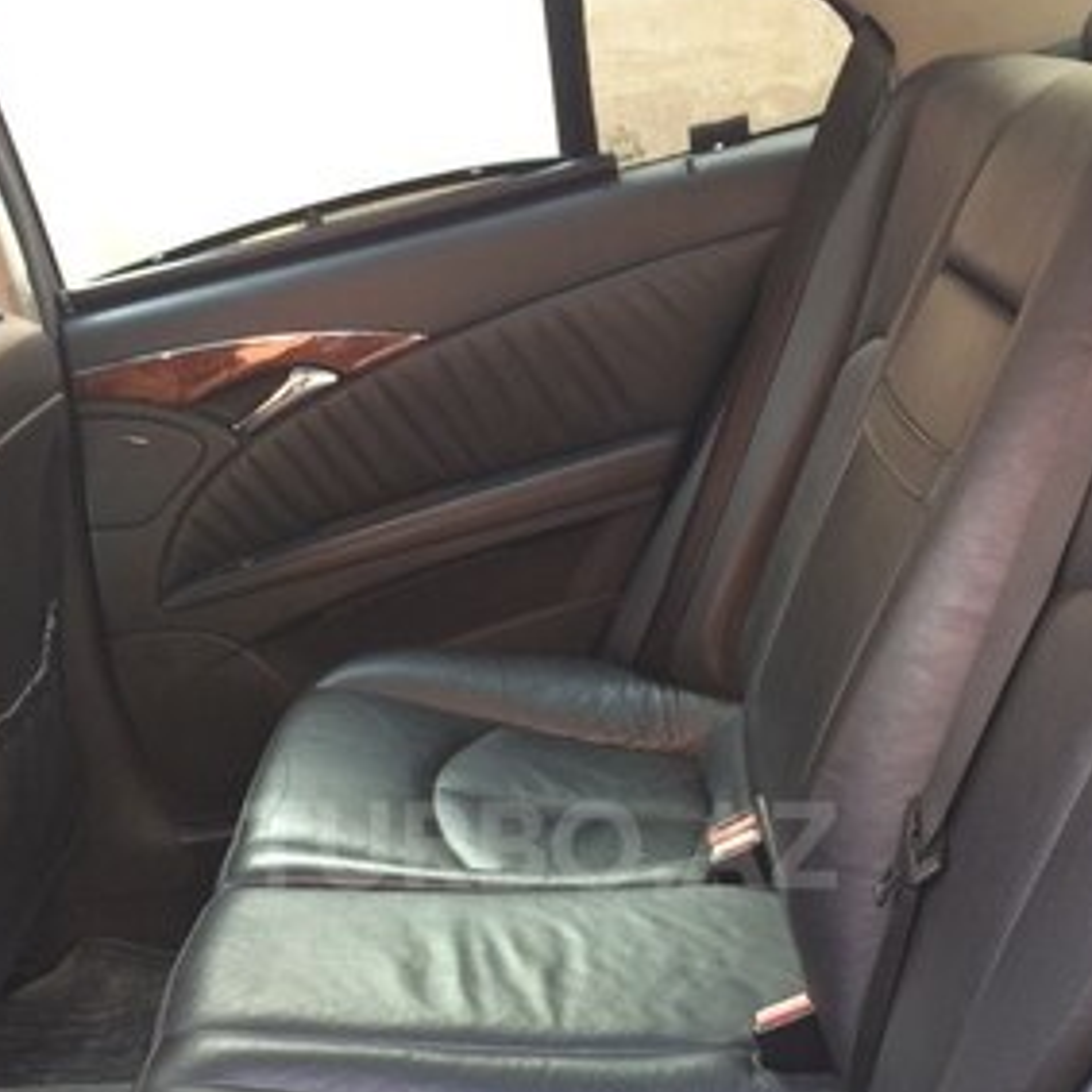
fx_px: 1606
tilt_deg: -29.2
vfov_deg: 36.5
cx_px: 540
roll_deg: +12.1
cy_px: 845
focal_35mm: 45
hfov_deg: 37.6
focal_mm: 4.15
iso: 40
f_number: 2.2
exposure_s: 1/33
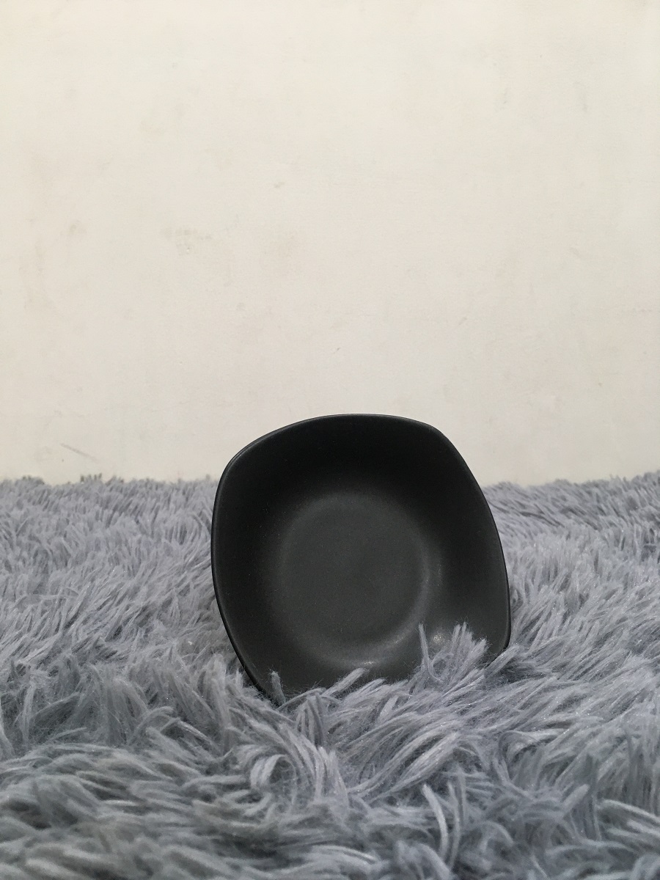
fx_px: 737
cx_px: 330
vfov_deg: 61.7
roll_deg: +1.0
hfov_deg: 48.2
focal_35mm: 29
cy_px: 440
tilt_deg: -9.5
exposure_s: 1/33
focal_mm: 4.15
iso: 125
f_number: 2.2
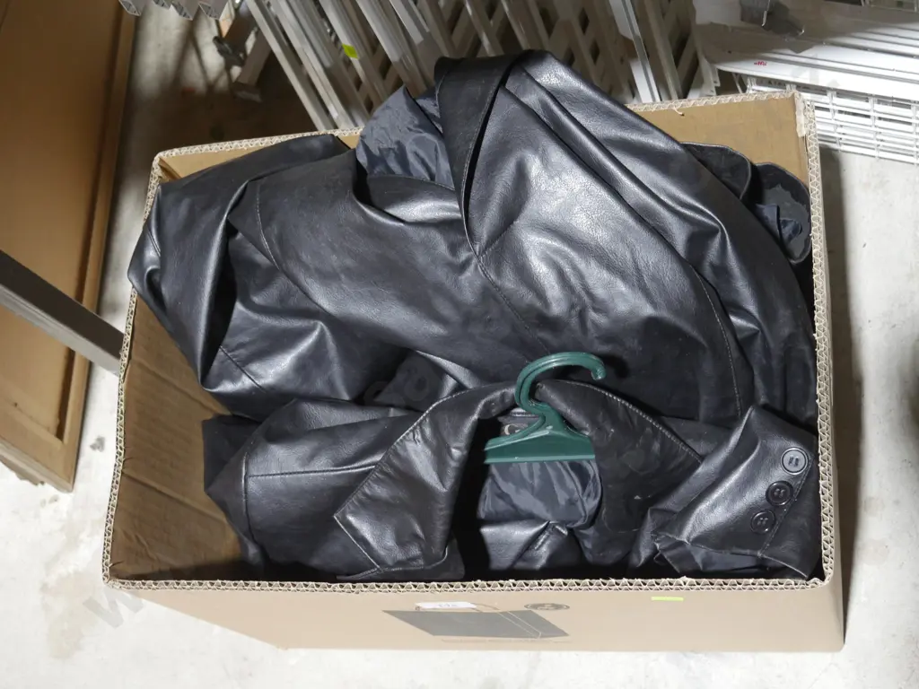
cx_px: 460
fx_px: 1434
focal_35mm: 54
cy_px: 344
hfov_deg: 35.5
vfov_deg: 27.0
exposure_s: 1/60
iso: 1600
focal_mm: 27
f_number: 5.3
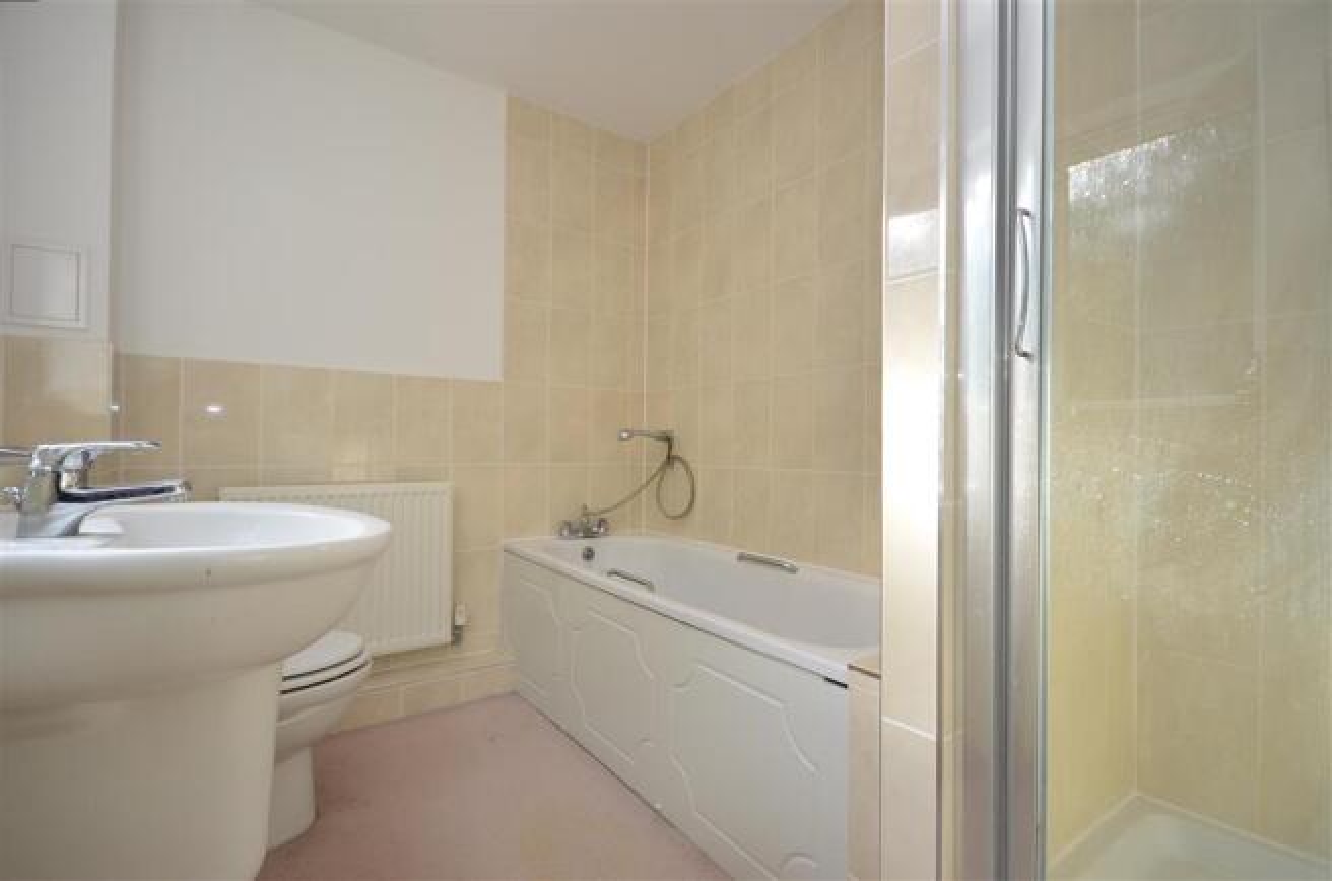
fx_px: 637
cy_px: 440
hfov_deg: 92.6
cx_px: 666
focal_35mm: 17
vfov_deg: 69.4
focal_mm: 11.5
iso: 200
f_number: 5
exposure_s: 1/15
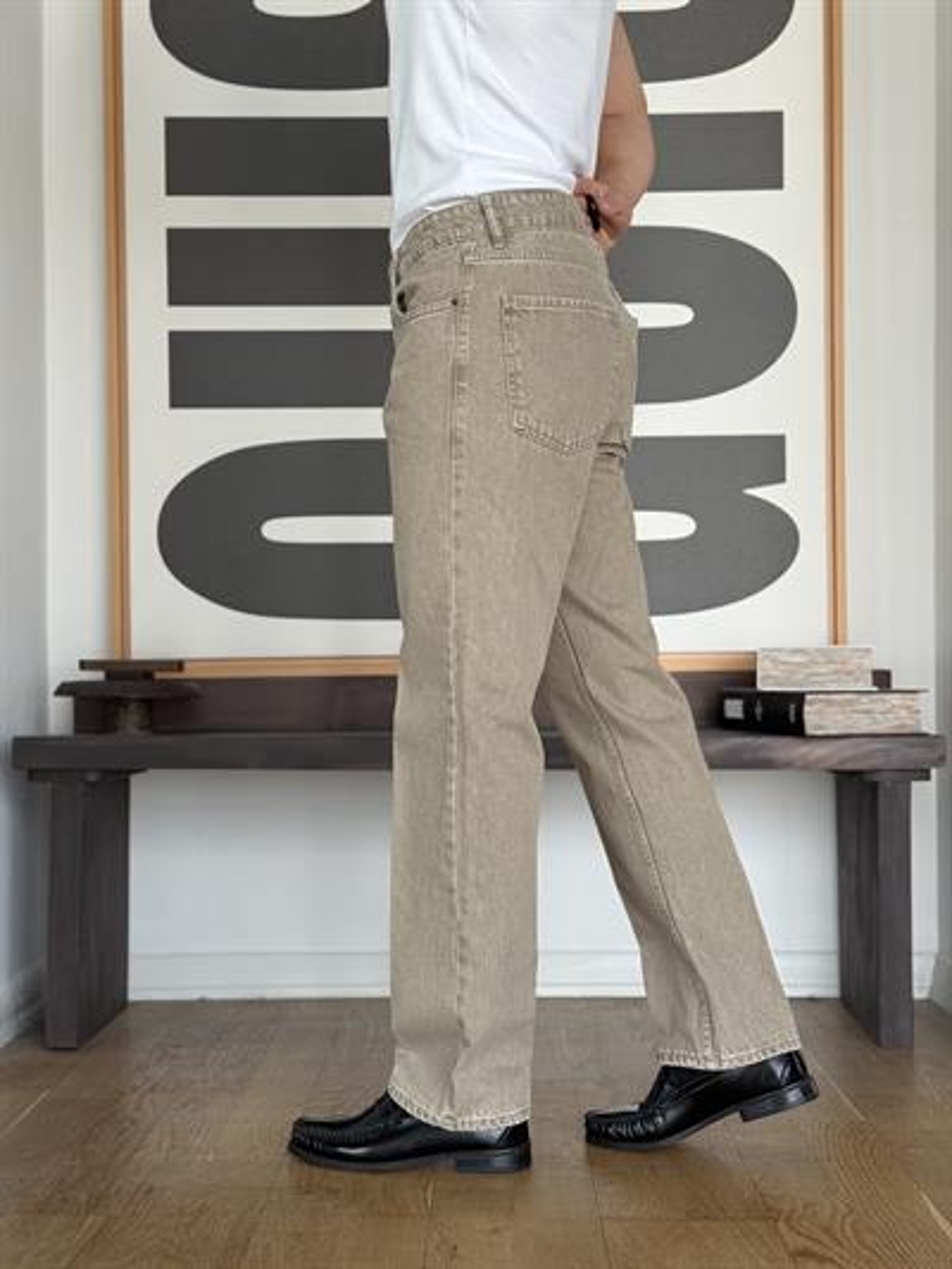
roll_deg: +0.2
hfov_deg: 30.3
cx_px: 476
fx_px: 1759
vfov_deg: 39.6
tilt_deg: +0.7
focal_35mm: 48
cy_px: 634
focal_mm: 6.76
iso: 80
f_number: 1.78
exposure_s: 1/277
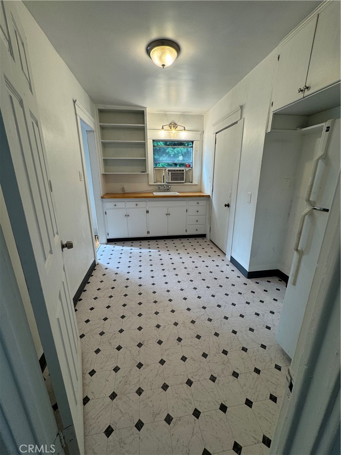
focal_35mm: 14
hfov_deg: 85.7
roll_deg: +0.1
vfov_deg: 102.1
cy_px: 228
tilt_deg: -16.7
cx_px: 170
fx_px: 184
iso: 100
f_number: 2.2
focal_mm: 2.22
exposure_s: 1/120
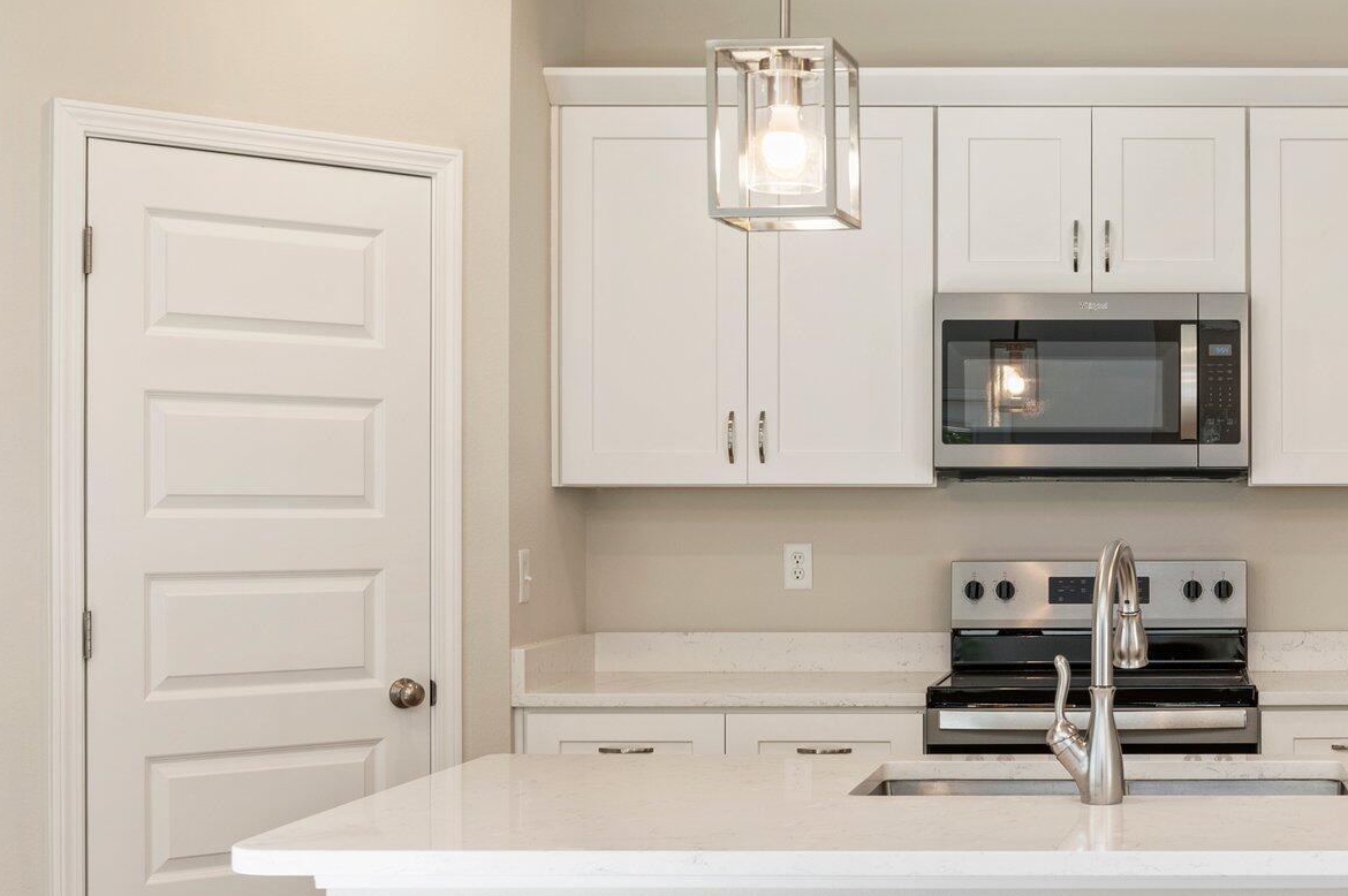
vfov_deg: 27.0
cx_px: 1127
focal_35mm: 50
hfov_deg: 37.9
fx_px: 1866
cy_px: 524
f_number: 9
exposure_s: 1/30
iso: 320
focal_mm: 28.5
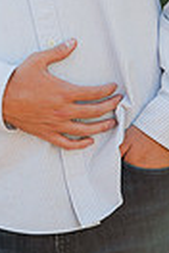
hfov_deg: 2.7
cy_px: -69
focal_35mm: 513
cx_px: -73
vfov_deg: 4.0
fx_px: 3612
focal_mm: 150
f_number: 4
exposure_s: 1/500
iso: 400
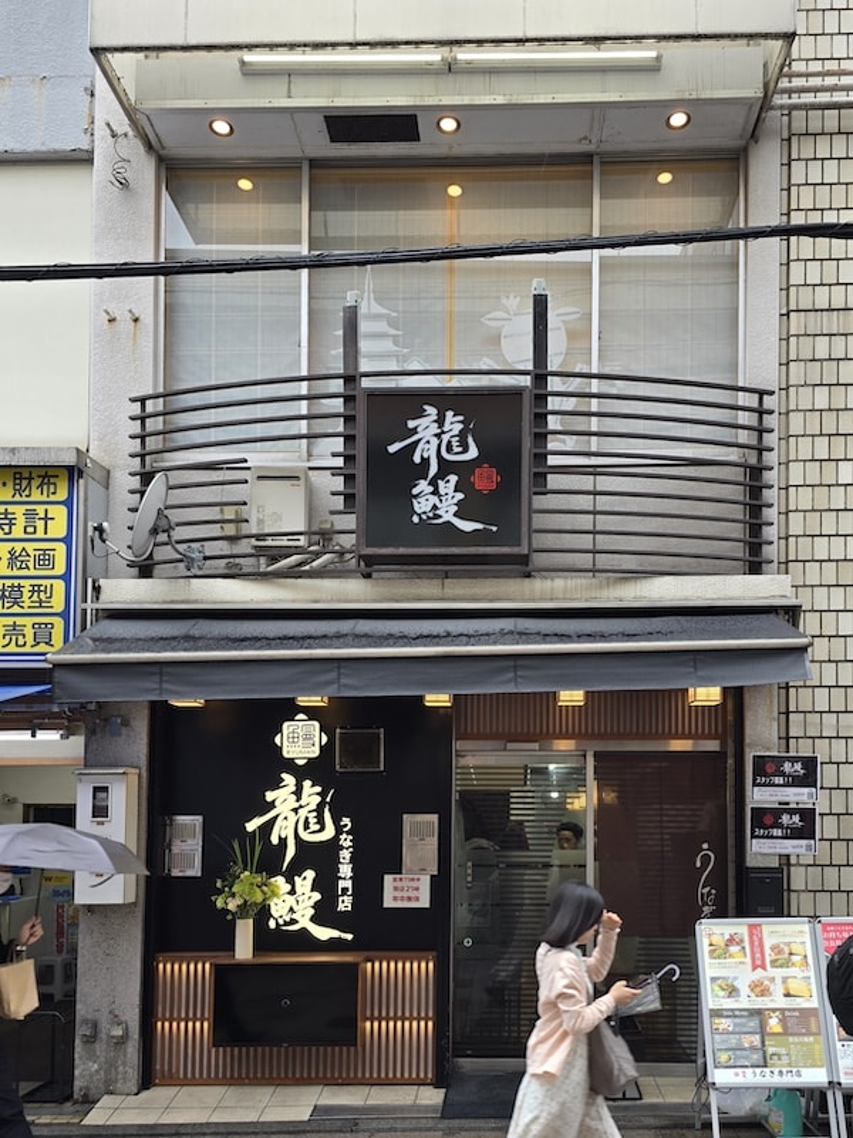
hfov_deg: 58.9
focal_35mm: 23
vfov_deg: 73.9
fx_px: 756
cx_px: 426
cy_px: 569
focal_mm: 6.3
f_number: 1.7
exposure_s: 1/120
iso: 25
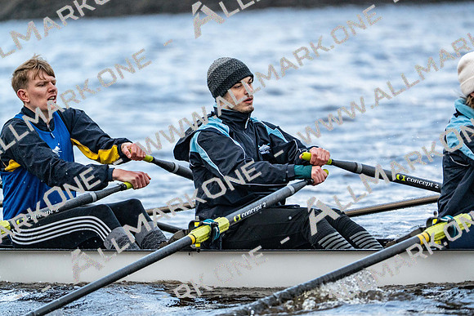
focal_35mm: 400
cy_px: 158
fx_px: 5268
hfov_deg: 5.2
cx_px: 237
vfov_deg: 3.4
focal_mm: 400
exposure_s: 1/1600
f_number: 6.3
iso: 5000
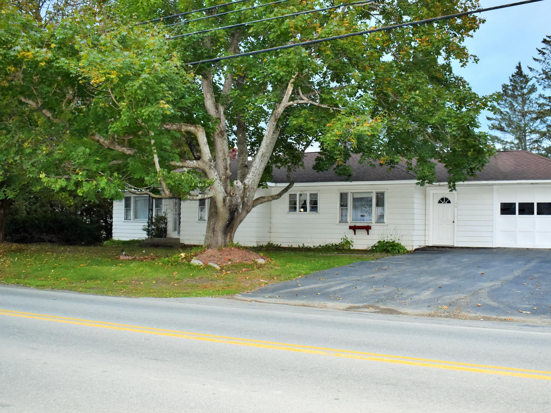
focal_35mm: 36
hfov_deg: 51.3
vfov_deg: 39.7
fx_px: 573
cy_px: 205
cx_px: 294
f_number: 5
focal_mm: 22
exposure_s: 1/100
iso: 800
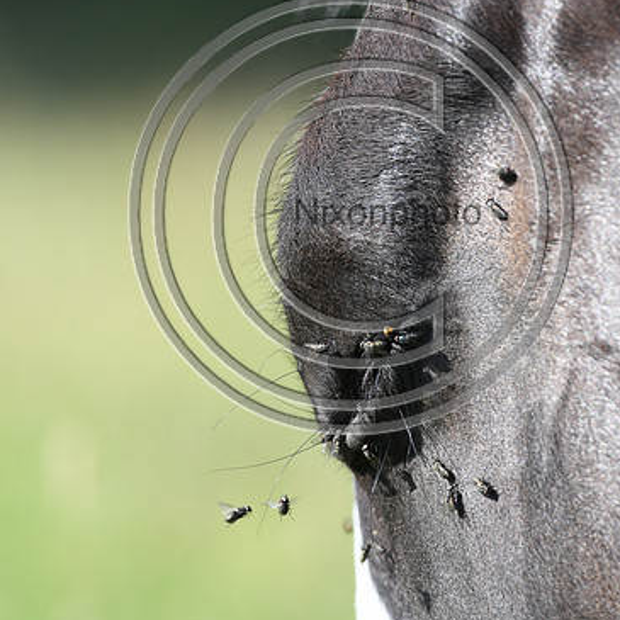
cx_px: 327
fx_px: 8207
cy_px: 185
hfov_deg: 4.3
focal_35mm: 405
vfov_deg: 4.3
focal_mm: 200
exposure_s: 1/1250
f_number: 3.5
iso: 250
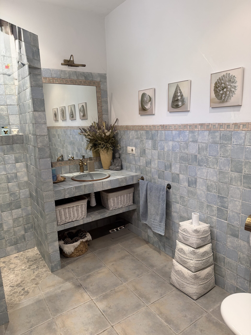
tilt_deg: -11.1
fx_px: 232
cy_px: 168
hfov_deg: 56.8
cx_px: 126
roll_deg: +1.7
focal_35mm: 24
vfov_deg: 71.6
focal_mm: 6.76
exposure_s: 1/50
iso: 160
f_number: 1.78
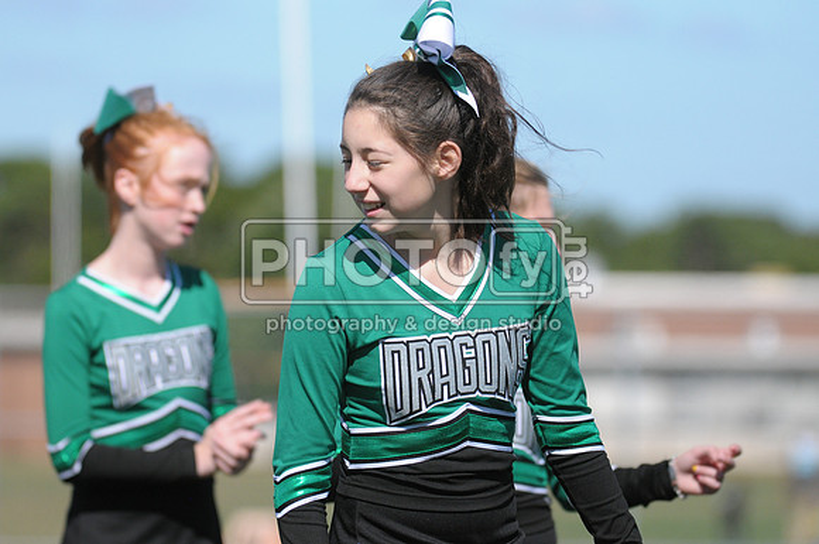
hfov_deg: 6.9
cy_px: 272
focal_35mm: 300
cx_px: 410
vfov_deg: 4.6
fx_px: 6815
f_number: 4
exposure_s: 1/5000
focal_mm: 200
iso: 640
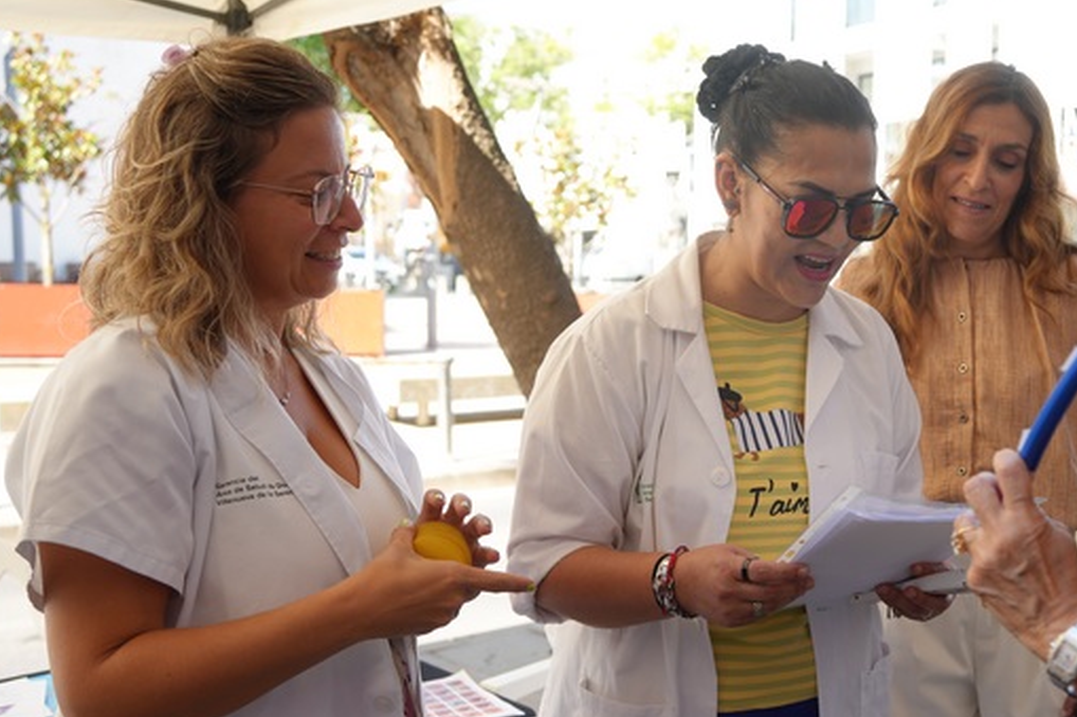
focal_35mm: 44
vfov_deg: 30.4
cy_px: 447
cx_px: 747
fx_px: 1316
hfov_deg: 43.7
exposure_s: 1/160
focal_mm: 28
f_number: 4
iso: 125
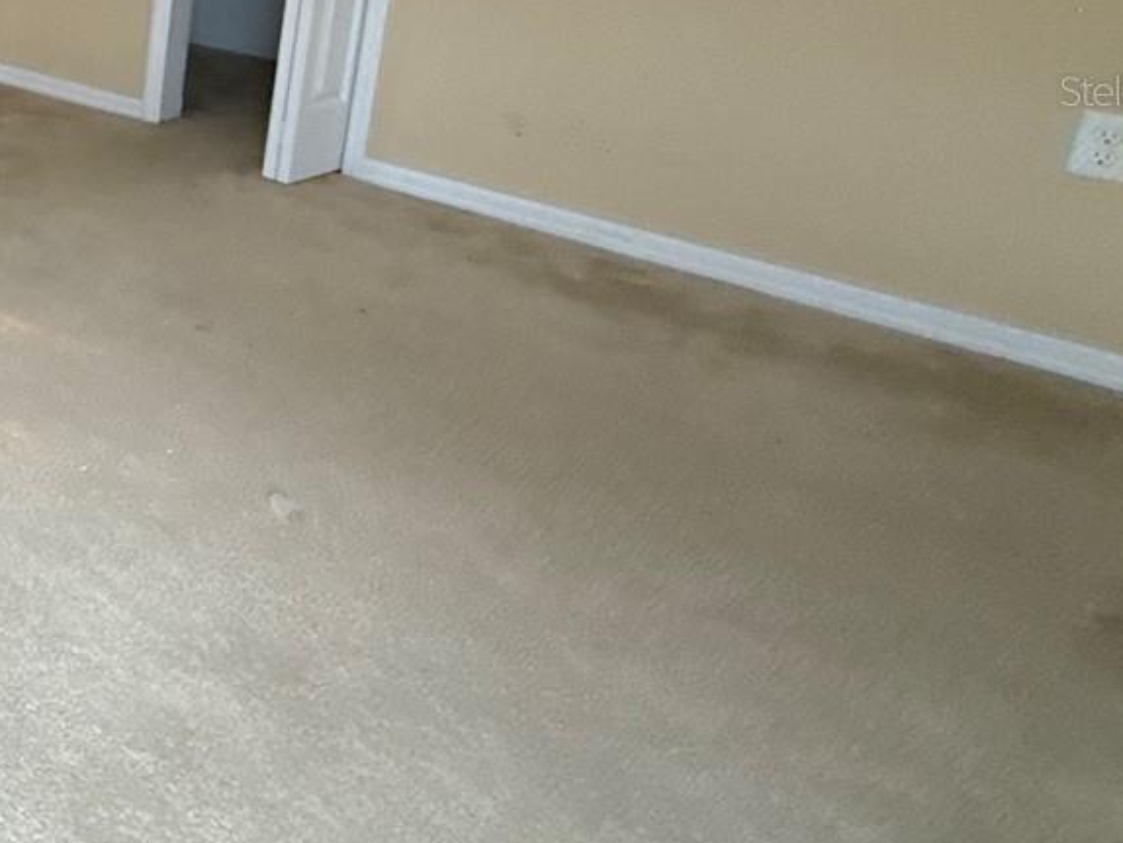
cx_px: -321
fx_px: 1266
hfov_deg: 34.5
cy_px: 90
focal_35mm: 39
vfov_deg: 34.8
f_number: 2.2
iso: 160
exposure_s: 1/120
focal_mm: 2.22
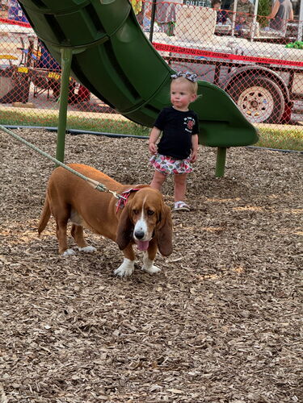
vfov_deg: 16.4
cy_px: 202
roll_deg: -4.0
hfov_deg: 12.3
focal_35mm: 120
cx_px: 152
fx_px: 1401
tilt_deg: -8.0
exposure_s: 1/142
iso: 50
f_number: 2.8
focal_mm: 15.66
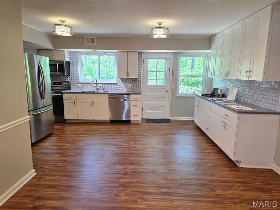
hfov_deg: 73.9
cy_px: 105
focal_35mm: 23
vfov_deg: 58.9
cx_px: 140
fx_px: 186
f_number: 1.7
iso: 100
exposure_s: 1/120
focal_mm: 6.3
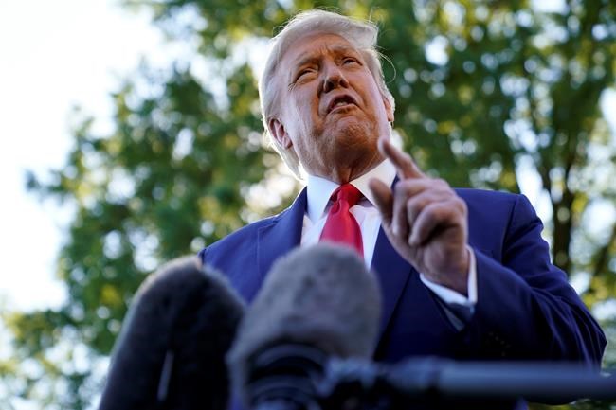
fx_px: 1009
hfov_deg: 33.9
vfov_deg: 23.0
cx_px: 308
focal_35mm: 59
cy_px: 205
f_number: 2.8
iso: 250
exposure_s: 1/800
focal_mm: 59
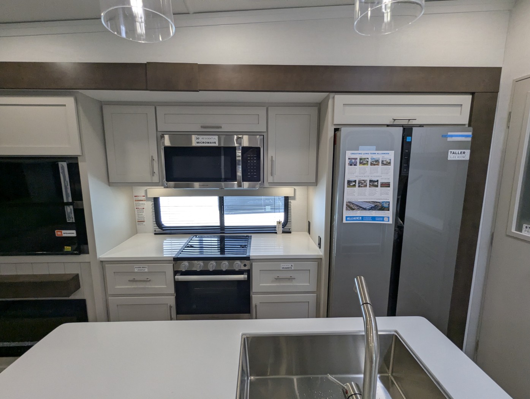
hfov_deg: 94.4
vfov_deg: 78.2
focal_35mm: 16
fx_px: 245
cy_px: 200
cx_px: 265
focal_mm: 2.35
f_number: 2.2
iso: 232
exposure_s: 1/269
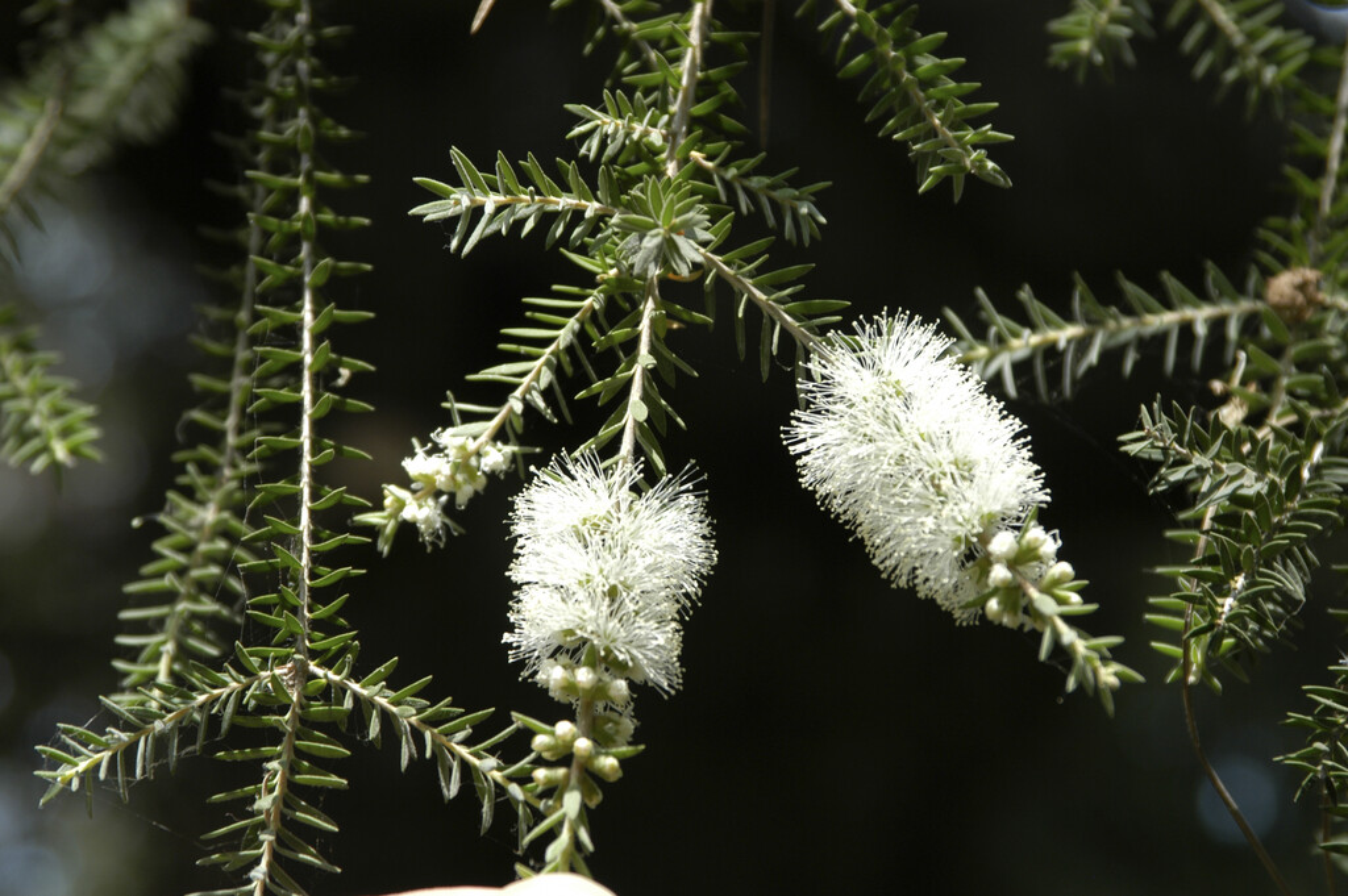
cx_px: 674
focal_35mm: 128
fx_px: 4770
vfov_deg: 10.7
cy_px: 448
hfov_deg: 16.1
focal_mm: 85
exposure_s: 1/125
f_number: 6.3
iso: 200
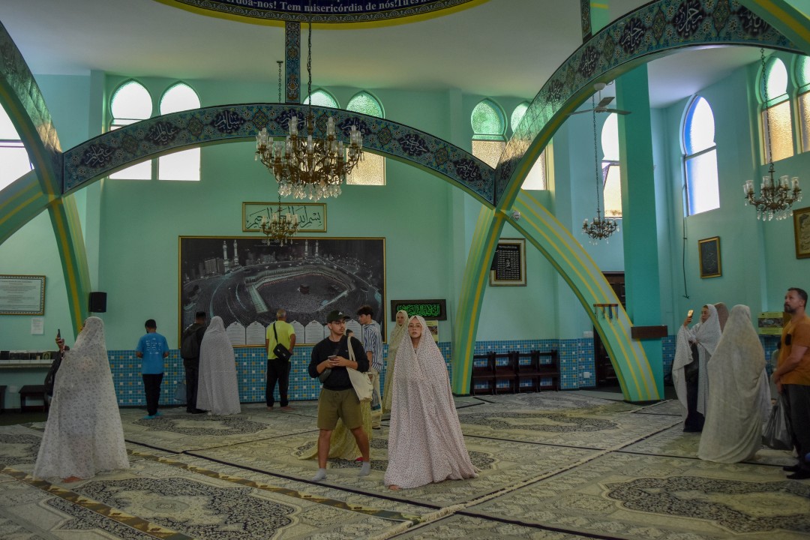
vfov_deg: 43.6
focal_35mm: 30
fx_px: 675
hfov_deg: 61.9
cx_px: 405
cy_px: 270
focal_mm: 20
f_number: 3.5
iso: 800
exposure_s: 1/640
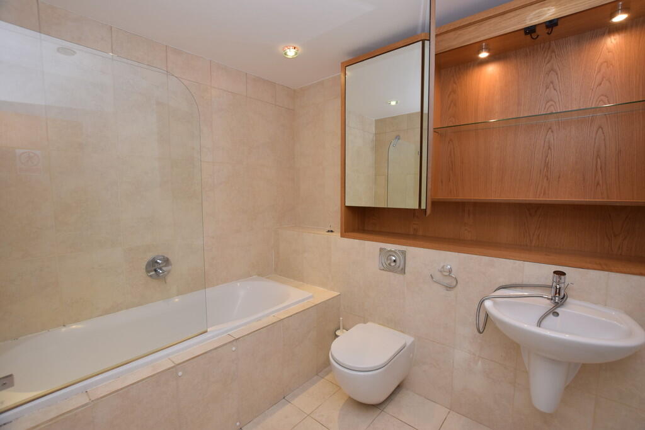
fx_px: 269
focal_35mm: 15
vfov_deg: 77.3
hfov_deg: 100.4
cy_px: 215
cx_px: 322
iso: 500
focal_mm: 10
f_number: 5.6
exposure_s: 1/60
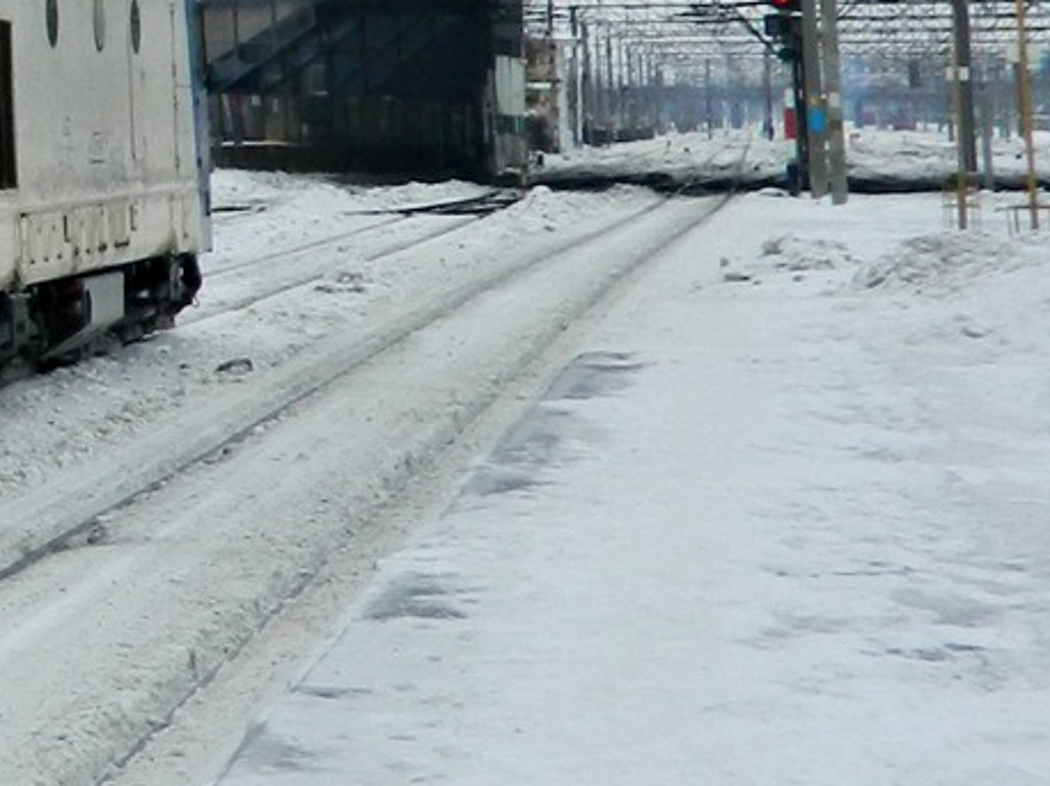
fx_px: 3941
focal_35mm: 130
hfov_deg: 13.1
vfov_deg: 11.0
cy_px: -328
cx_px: -1061
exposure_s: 1/800
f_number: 3.2
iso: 80
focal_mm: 5.6
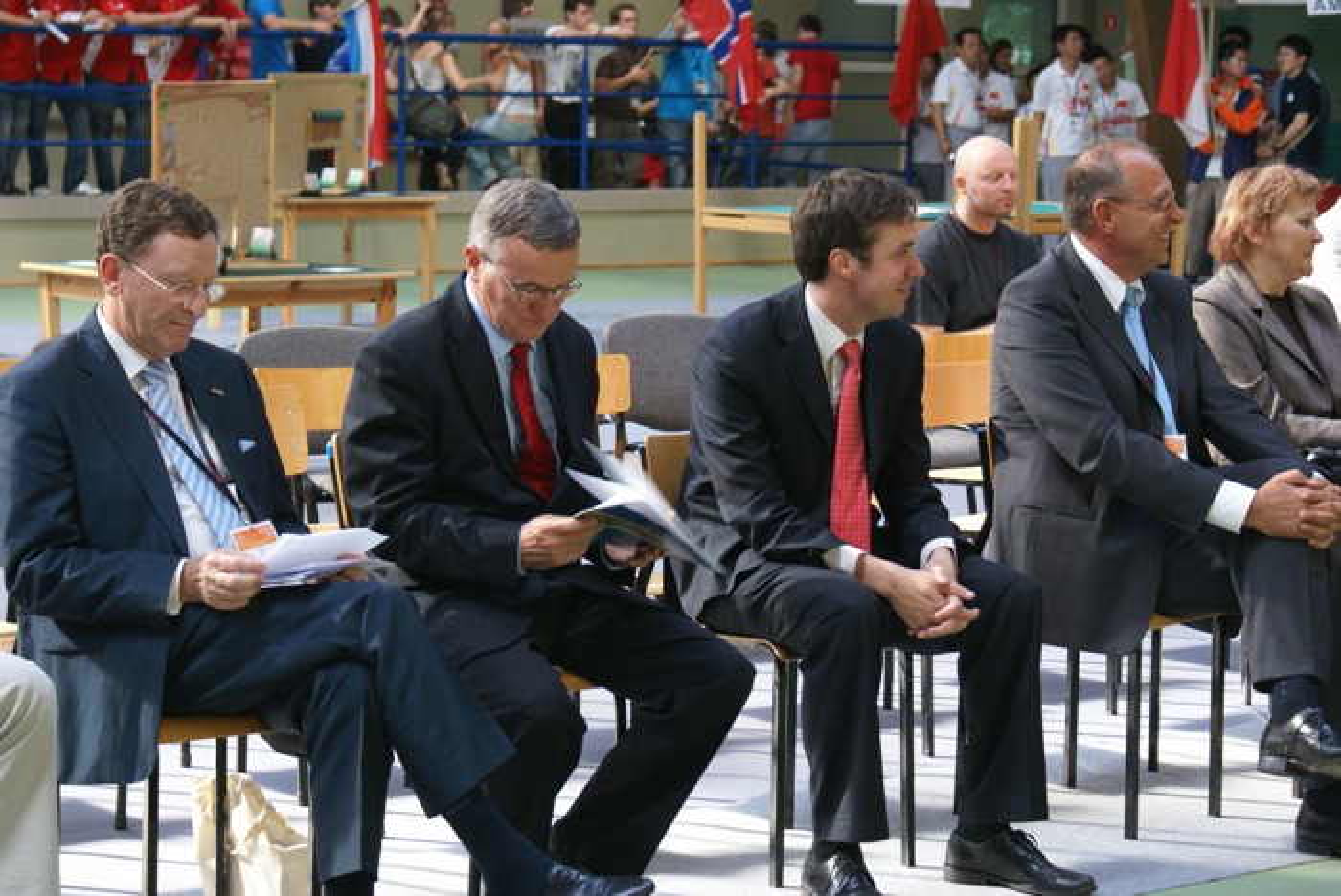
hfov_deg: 22.6
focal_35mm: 90
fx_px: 3355
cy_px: 448
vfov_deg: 15.2
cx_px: 670
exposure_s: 1/20
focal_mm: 60
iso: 200
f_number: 5.6
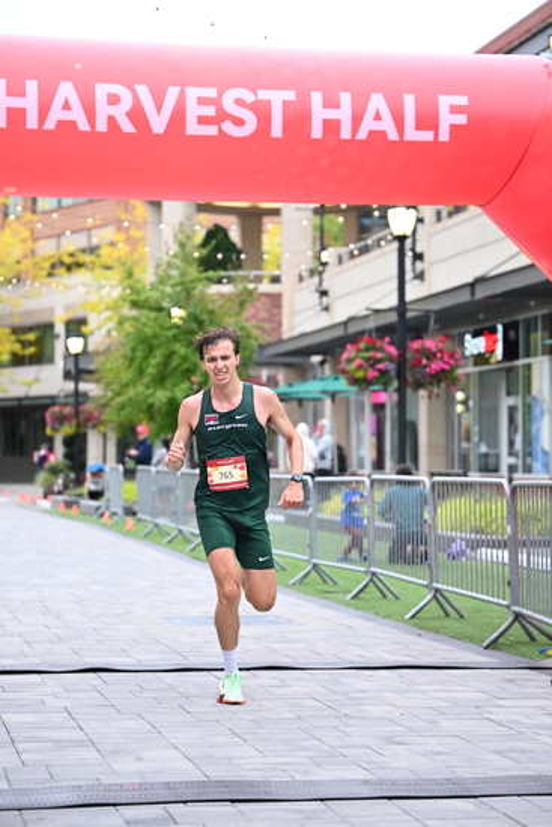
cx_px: 276
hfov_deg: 16.3
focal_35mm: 84
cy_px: 414
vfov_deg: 24.2
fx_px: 1931
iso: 1600
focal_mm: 84
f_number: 2.8
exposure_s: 1/640
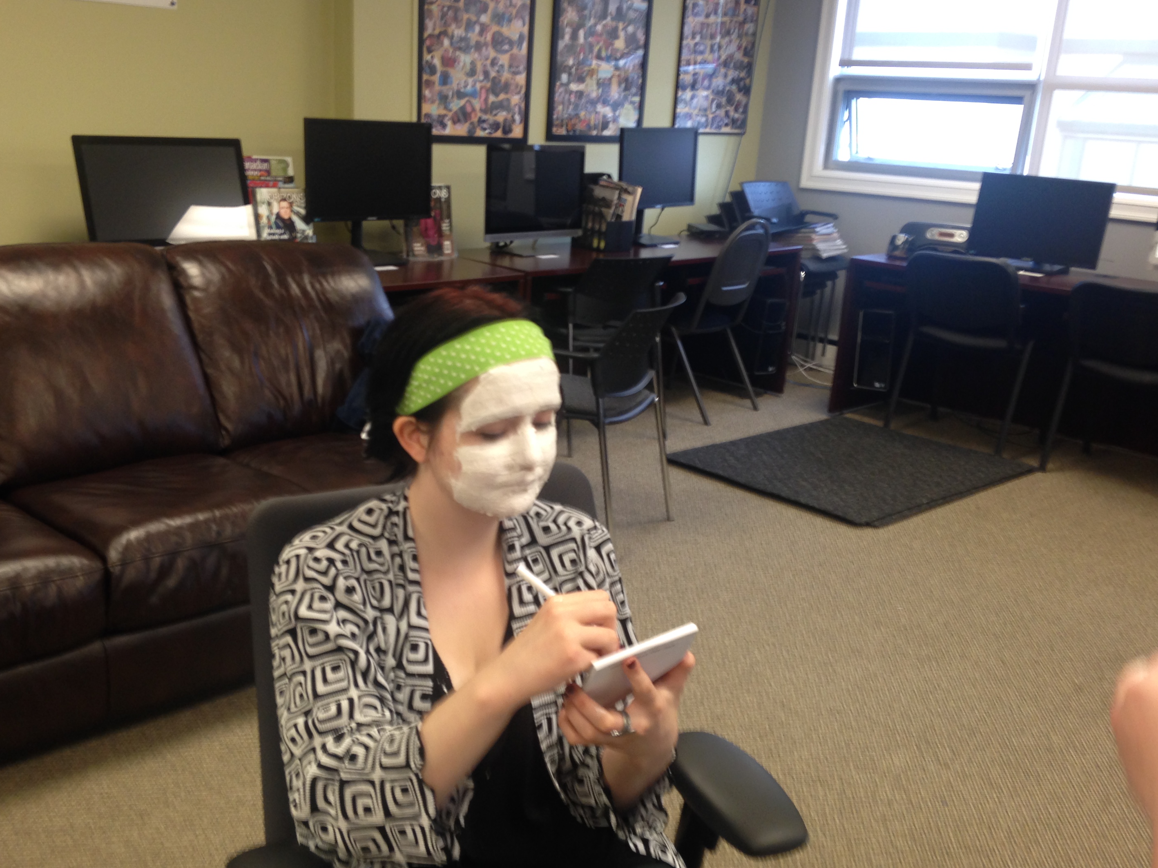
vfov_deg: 37.7
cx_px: 524
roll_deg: -2.3
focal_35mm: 38
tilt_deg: -17.7
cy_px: 461
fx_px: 1271
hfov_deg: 48.9
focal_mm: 4.12
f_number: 2.4
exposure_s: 1/20
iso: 64
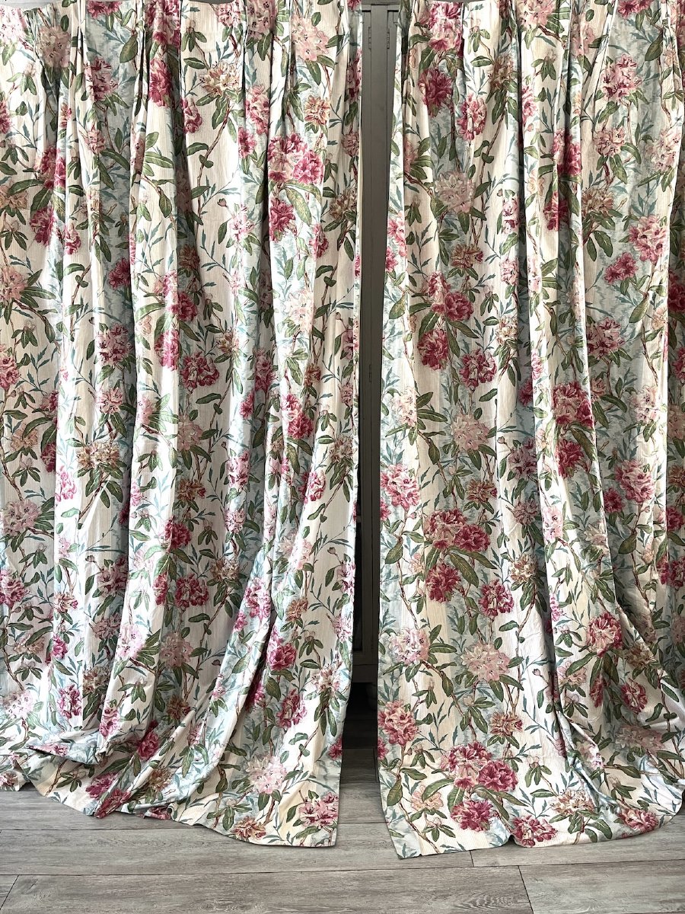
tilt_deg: -10.2
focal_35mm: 25
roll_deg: +1.0
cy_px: 457
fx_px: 660
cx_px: 342
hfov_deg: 54.9
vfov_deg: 69.4
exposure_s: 1/60
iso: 160
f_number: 1.6
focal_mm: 5.1
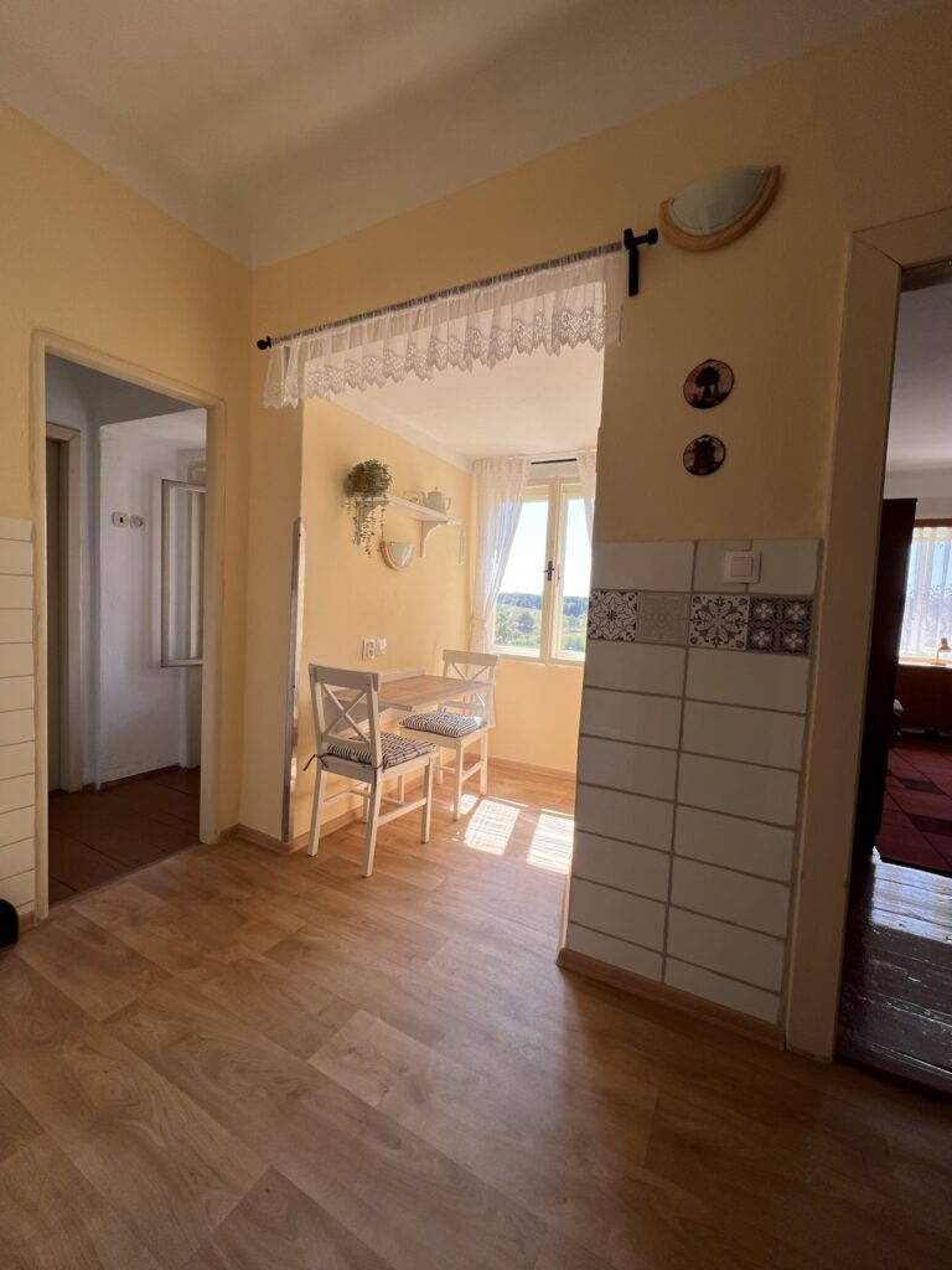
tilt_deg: -3.4
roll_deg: -2.7
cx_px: 476
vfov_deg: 106.2
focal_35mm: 13
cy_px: 635
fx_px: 477
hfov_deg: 89.9
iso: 32
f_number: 1.8
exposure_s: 1/322
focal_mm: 1.57
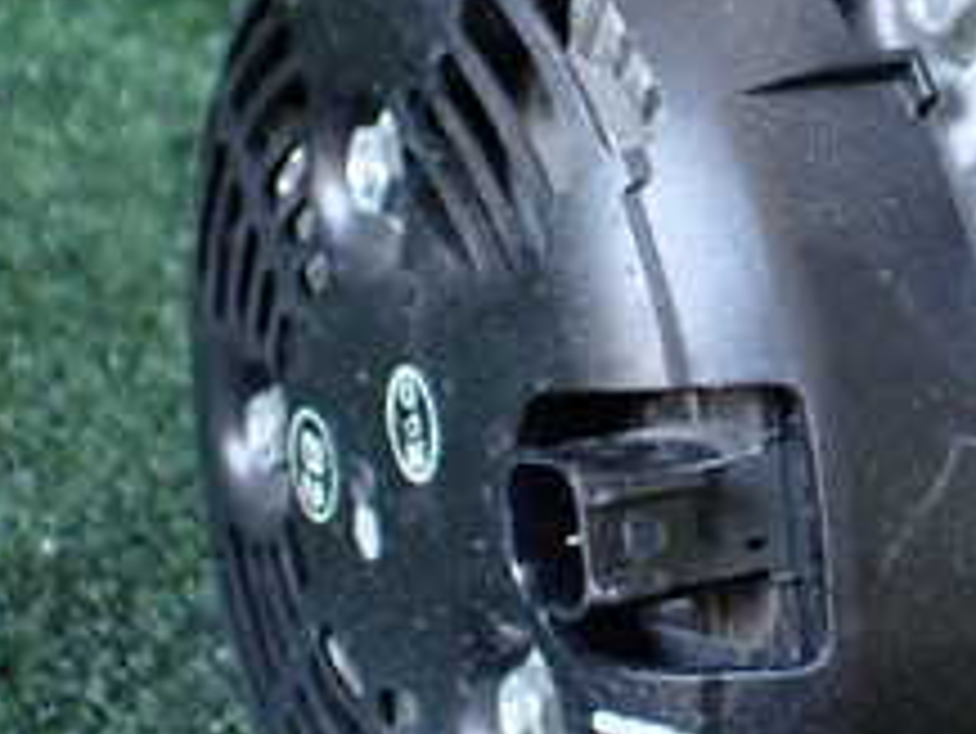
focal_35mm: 83
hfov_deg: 23.0
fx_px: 2341
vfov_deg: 17.8
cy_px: 275
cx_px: 859
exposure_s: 1/125
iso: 800
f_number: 2.3
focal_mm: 5.4
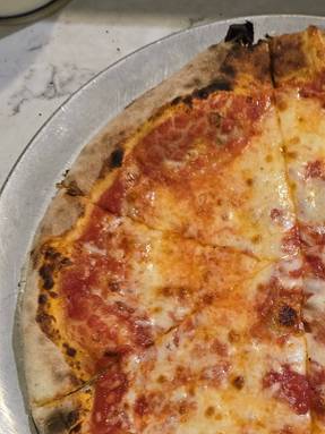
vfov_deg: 42.1
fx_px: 551
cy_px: 305
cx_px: 310
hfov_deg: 30.9
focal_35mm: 44
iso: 640
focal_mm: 6.3
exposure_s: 1/120
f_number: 1.7
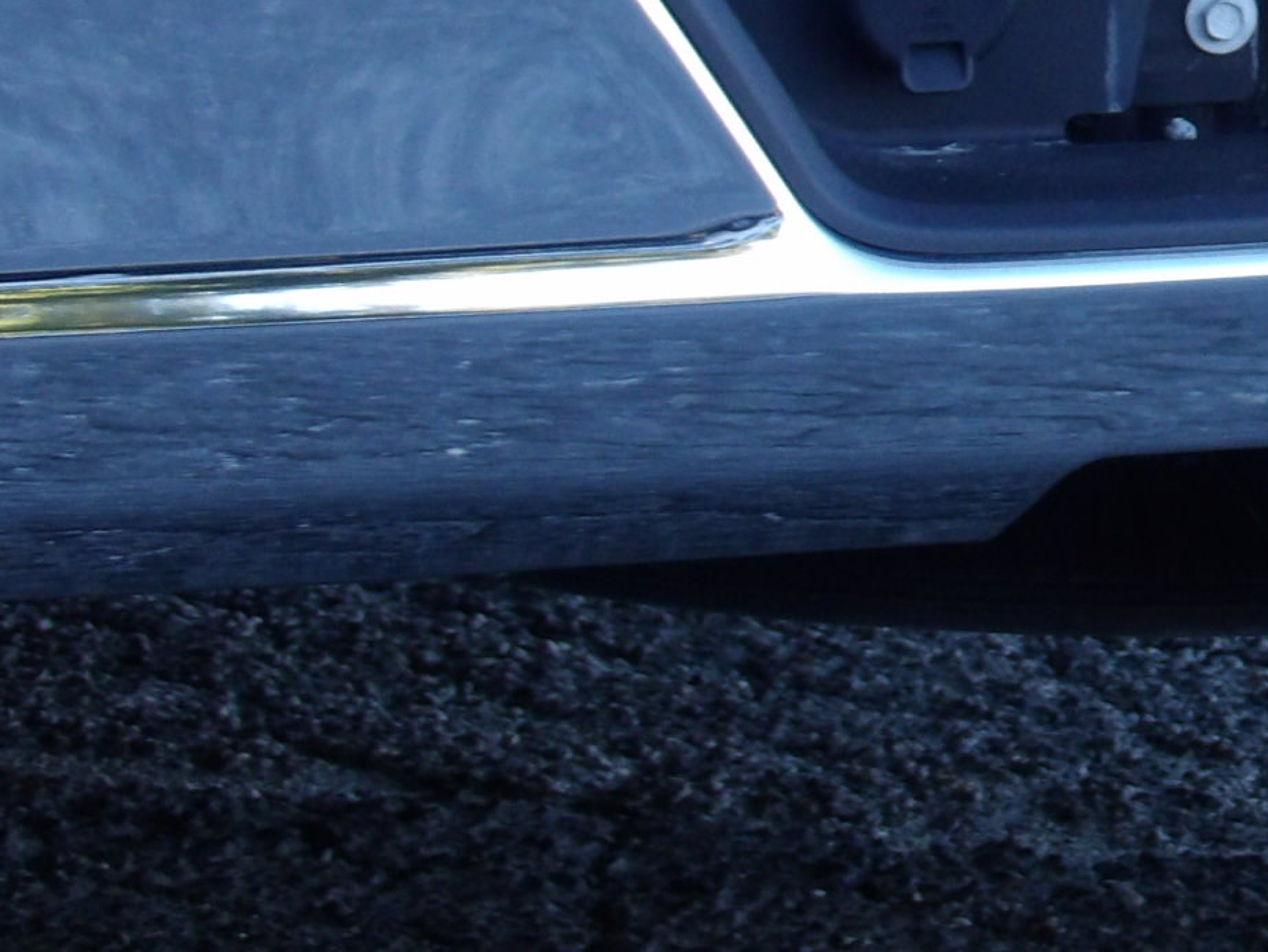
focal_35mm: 402
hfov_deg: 4.9
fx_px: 14729
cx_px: 1661
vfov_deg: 3.7
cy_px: 135
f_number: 4.3
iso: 200
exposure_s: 1/79
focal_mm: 25.6
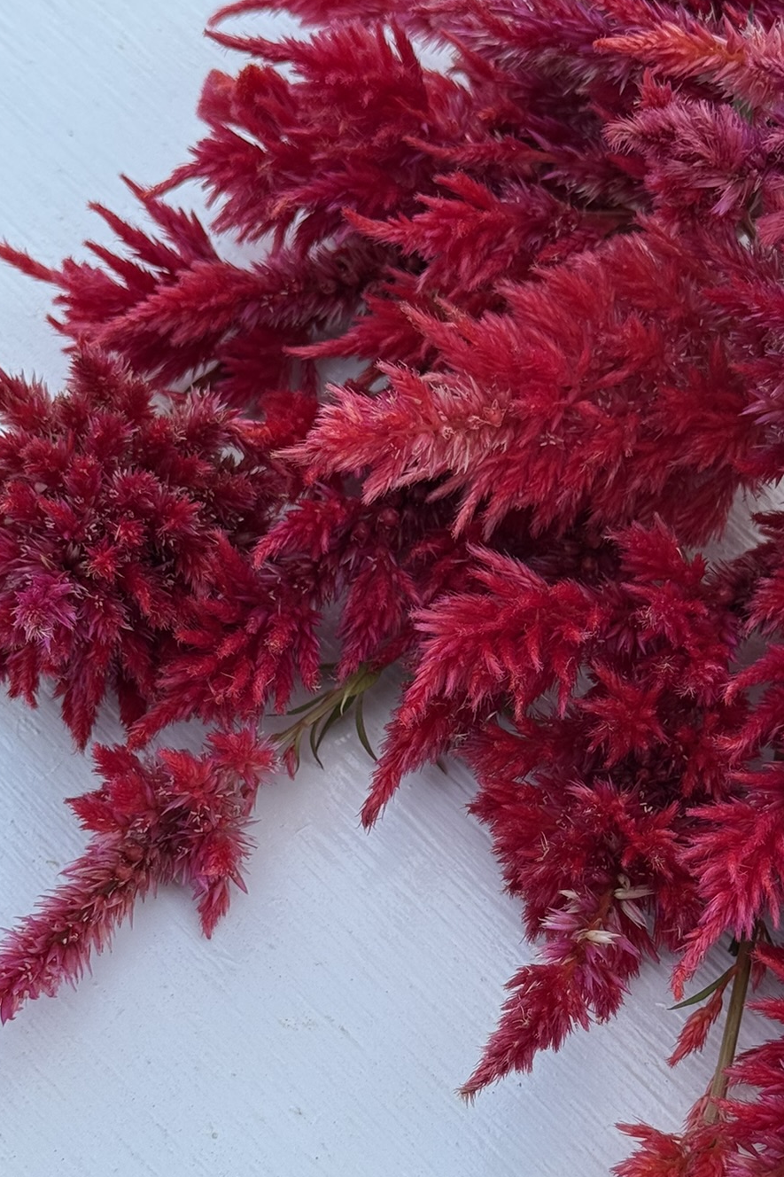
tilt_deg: -63.0
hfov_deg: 17.7
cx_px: 543
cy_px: 662
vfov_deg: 26.3
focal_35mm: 77
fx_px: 2516
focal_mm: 6.76
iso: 80
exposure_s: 1/349
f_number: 1.78
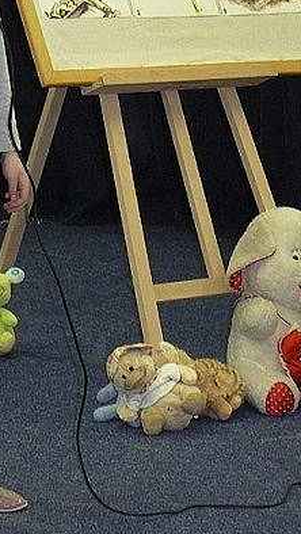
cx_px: 108
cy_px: 125
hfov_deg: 6.1
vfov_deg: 10.8
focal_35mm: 198
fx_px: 2806
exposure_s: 1/30
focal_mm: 18.6
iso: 200
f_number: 3.2
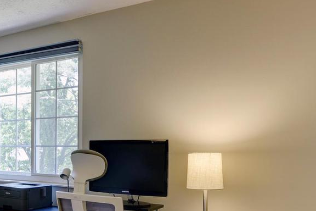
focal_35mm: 40
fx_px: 351
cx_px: 92
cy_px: 156
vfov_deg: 32.8
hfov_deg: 47.2
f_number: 5.6
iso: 400
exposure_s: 1/25
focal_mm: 16
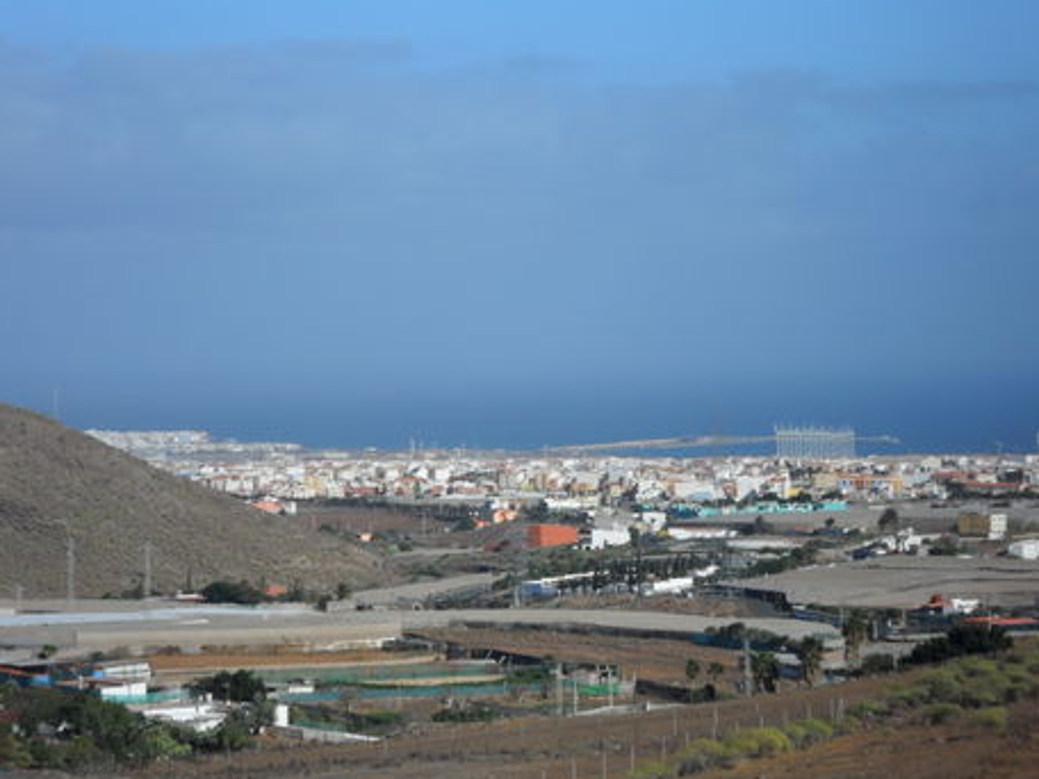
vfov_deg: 10.4
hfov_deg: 13.9
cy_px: 380
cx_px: 540
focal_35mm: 142
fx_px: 4262
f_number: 5.9
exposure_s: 1/500
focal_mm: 24.5
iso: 100
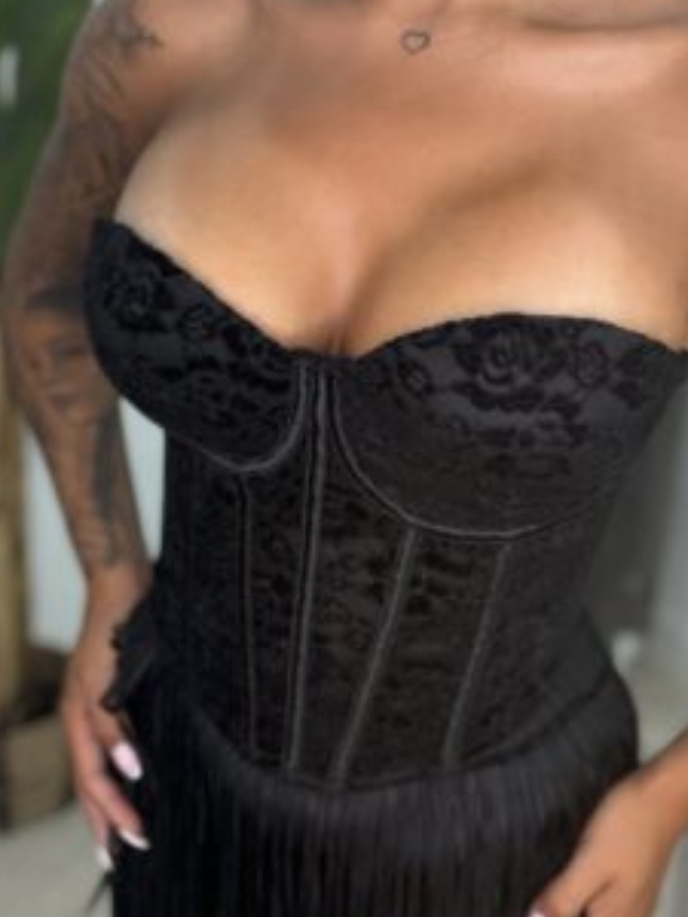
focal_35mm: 40
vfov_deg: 46.6
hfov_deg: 35.8
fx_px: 1060
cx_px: 416
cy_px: 379
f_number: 1.9
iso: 64
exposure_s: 1/115
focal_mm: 2.71
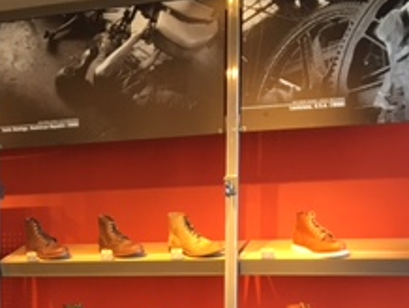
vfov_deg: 16.9
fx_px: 1005
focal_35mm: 85
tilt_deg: -1.5
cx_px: -13
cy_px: 321
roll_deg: +0.1
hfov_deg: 22.0
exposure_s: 1/30
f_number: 2.2
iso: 32
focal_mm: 4.15
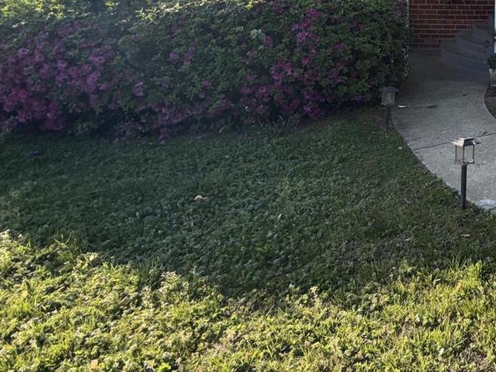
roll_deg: -1.4
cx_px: 541
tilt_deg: -0.5
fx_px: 487
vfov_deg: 36.6
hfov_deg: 42.7
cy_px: -18
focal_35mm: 34
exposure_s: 1/172
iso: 16
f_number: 2.2
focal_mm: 2.22
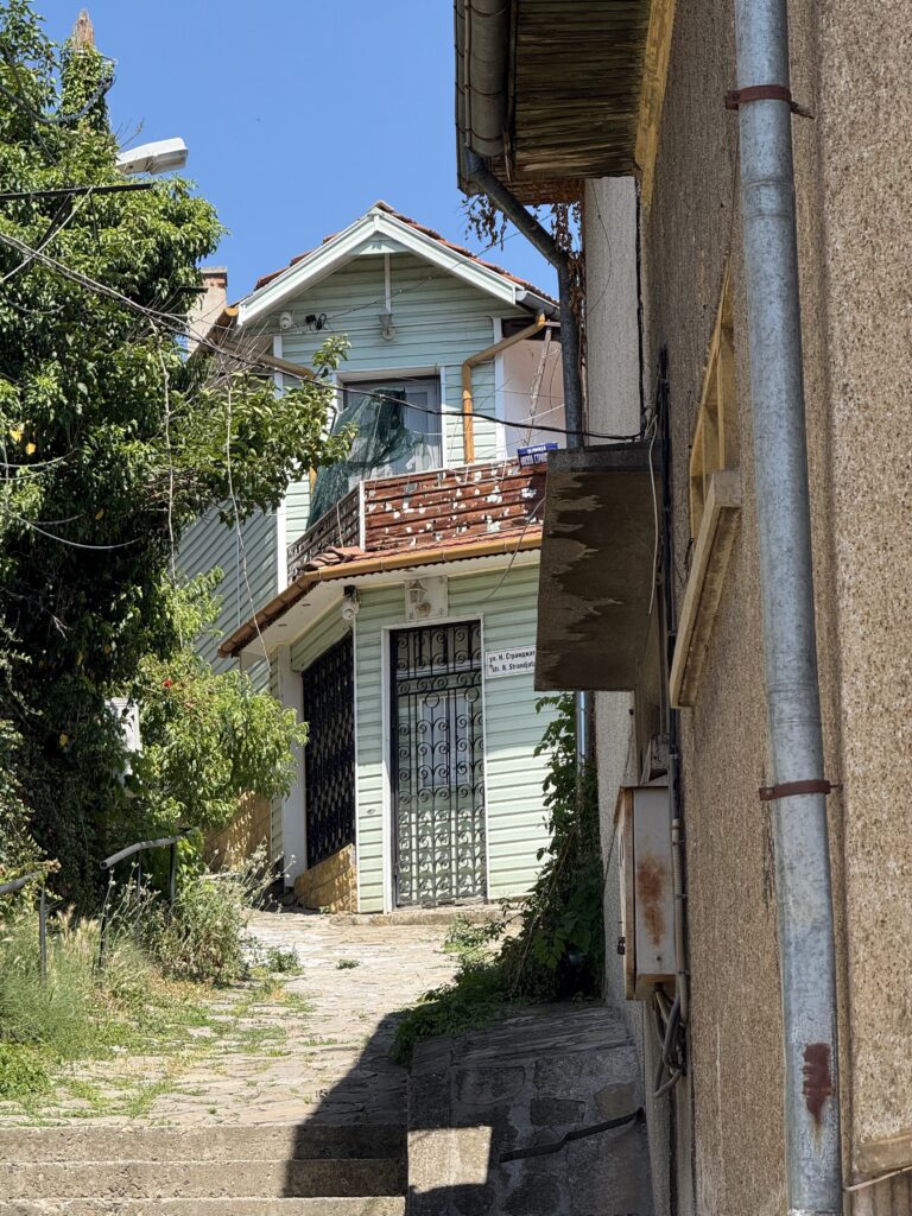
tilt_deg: +13.5
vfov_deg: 16.4
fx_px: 4215
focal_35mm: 120
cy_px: 608
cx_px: 456
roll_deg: +0.6
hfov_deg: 12.3
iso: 64
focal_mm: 15.66
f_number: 2.8
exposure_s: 1/1080
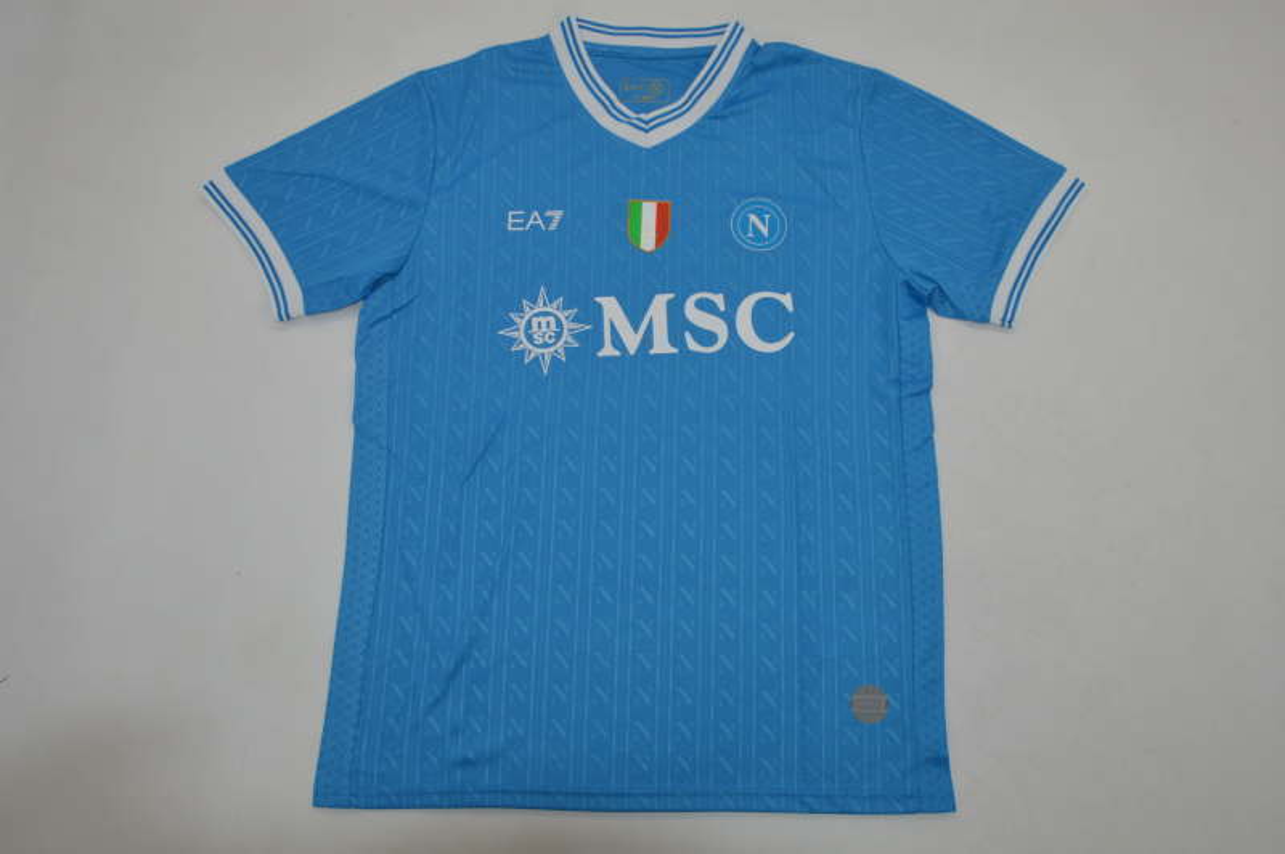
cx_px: 642
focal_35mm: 32
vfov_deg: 41.6
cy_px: 427
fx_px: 1123
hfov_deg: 59.5
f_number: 11
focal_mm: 21
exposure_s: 1/200
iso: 400
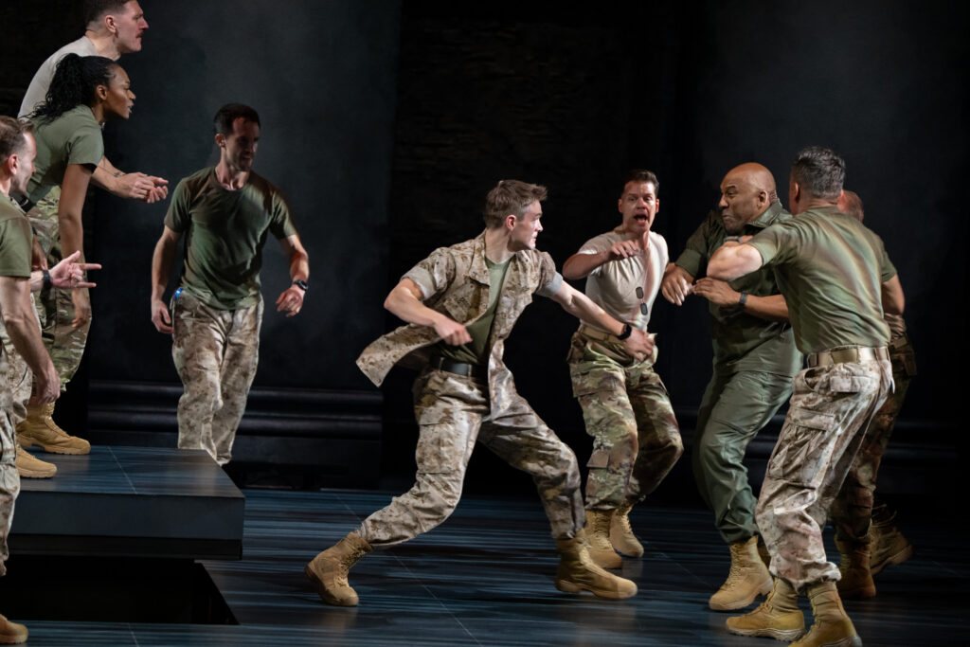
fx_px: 4850
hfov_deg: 11.4
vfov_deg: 7.6
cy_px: 324
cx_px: 485
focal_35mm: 180
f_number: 3.2
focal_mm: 180
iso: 2500
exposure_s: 1/320
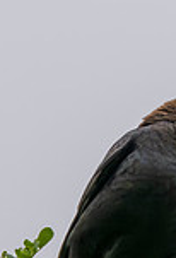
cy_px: 294
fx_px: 23091
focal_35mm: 3199
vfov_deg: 0.6
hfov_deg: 0.4
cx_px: 100
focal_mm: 600
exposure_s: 1/2000
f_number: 9
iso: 400
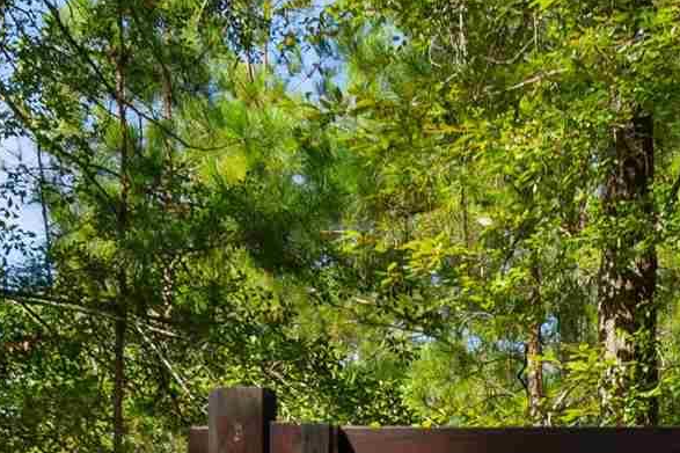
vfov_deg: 8.4
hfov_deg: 13.0
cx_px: 579
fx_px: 2965
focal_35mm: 157
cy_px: 861
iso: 100
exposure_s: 1/125
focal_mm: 20
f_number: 5.6
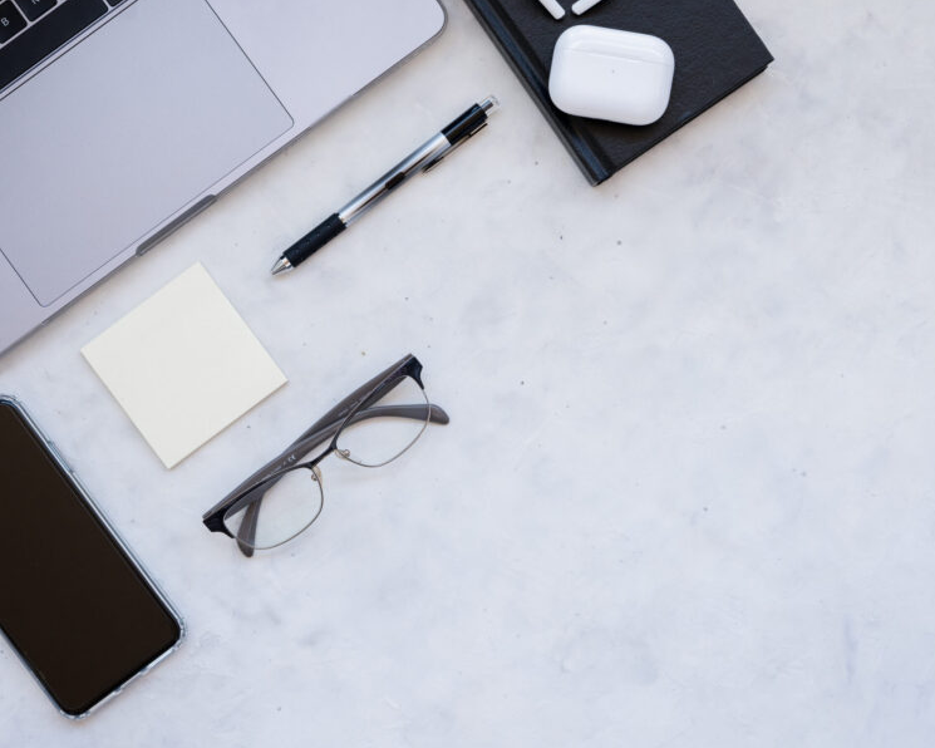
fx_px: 1743
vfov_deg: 24.2
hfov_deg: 30.0
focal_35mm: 63
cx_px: 437
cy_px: 345
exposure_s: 1/100
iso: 400
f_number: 5
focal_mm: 50
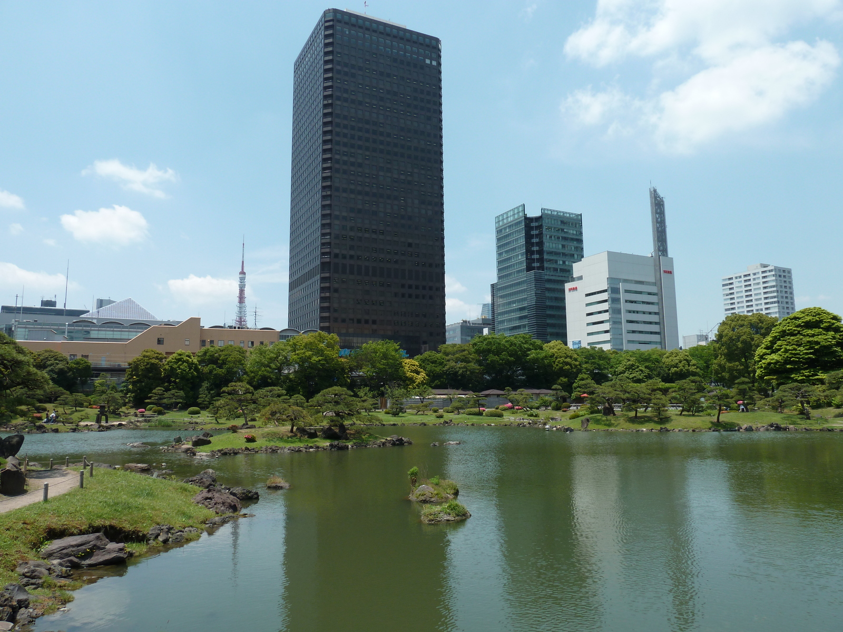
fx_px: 609
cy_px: 316
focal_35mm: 25
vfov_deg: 54.9
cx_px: 422
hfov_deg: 69.4
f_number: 4.5
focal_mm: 4.1
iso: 80
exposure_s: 1/400
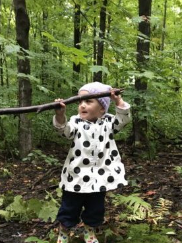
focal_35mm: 38
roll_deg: +0.3
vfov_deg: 48.6
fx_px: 266
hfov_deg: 37.6
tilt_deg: -1.7
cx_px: 106
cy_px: 151
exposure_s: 1/15
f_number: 1.8
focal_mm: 3.99
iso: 80
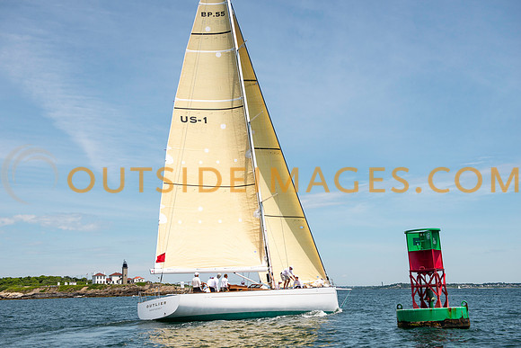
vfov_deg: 29.1
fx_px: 671
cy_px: 174
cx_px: 260
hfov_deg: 42.5
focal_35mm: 46
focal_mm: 45
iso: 250
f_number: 5.6
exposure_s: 1/1600
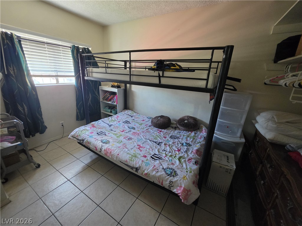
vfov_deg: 89.9
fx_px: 113
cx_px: 151
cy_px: 113
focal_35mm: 13
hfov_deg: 106.2
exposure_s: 1/60
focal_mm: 2.2
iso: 400
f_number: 1.9
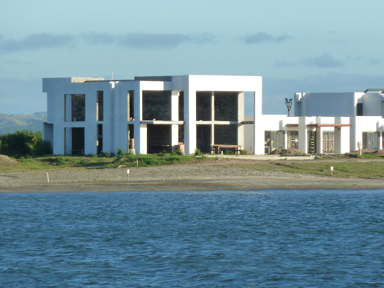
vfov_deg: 3.7
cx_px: 192
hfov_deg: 5.0
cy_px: 144
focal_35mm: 399
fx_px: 4426
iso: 125
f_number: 4.9
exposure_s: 1/250
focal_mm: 49.2
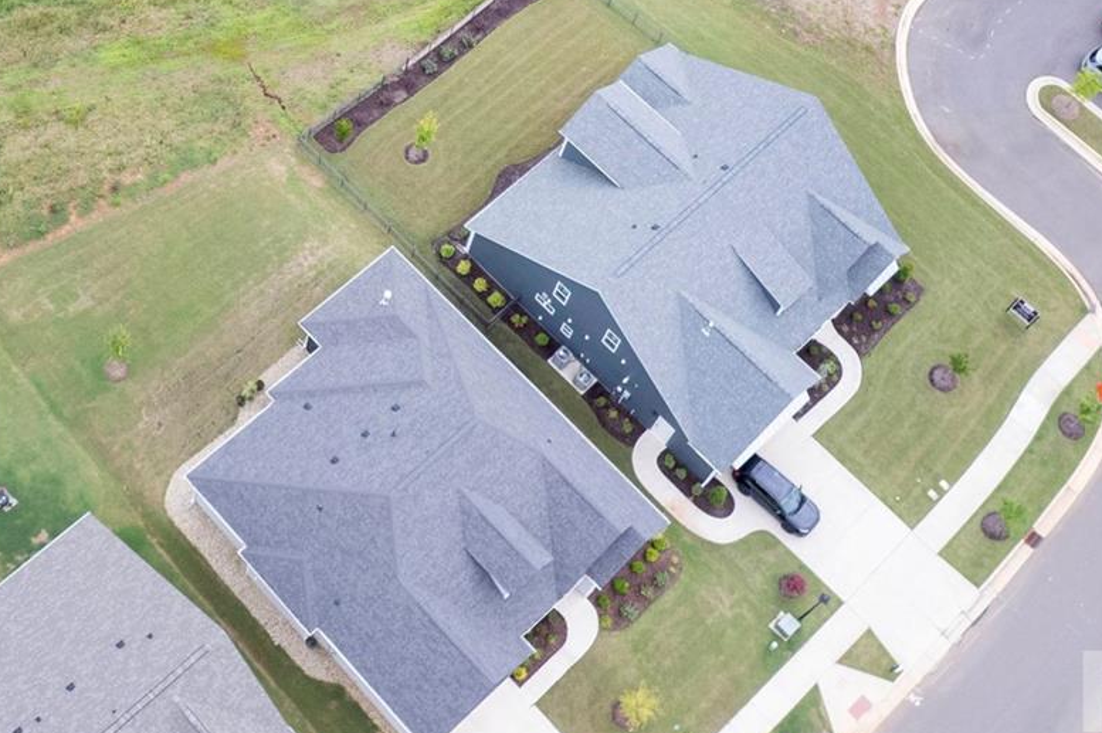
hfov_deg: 32.7
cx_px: 98
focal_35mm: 58
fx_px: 1774
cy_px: -49
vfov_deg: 22.2
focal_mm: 8.38
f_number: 2.8
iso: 120
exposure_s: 1/640
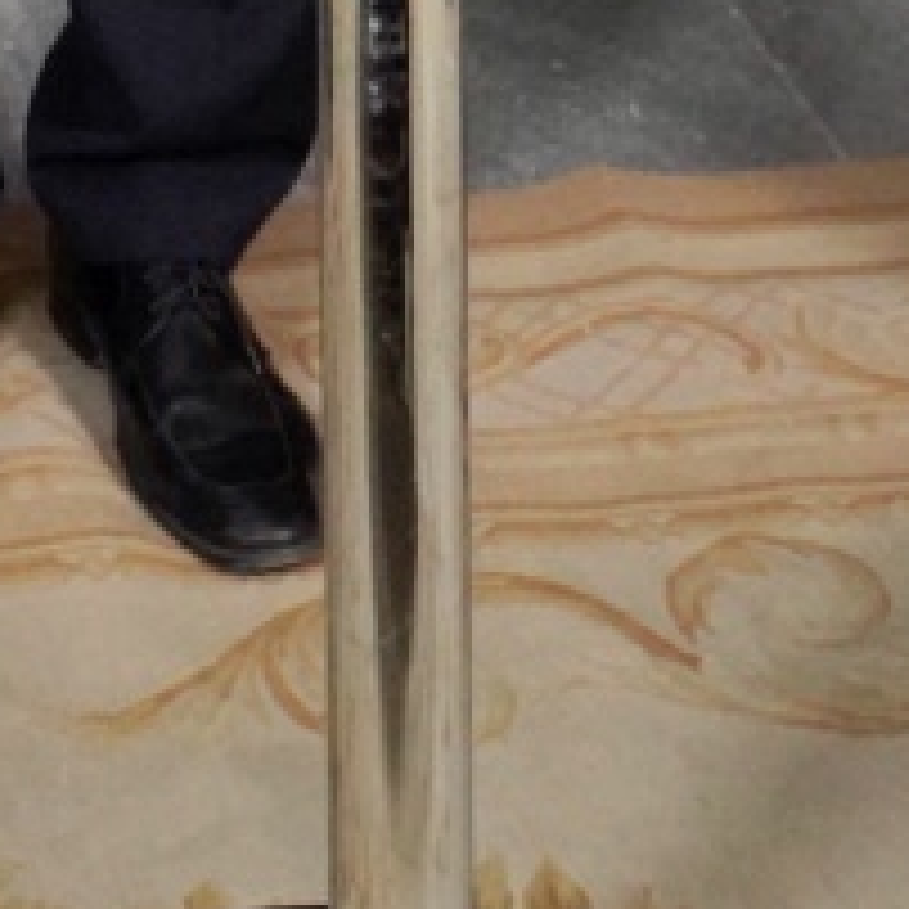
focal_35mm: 170
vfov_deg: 9.0
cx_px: -292
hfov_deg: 10.1
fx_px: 5051
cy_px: -1449
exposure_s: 1/125
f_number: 5.6
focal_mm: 25
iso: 5000
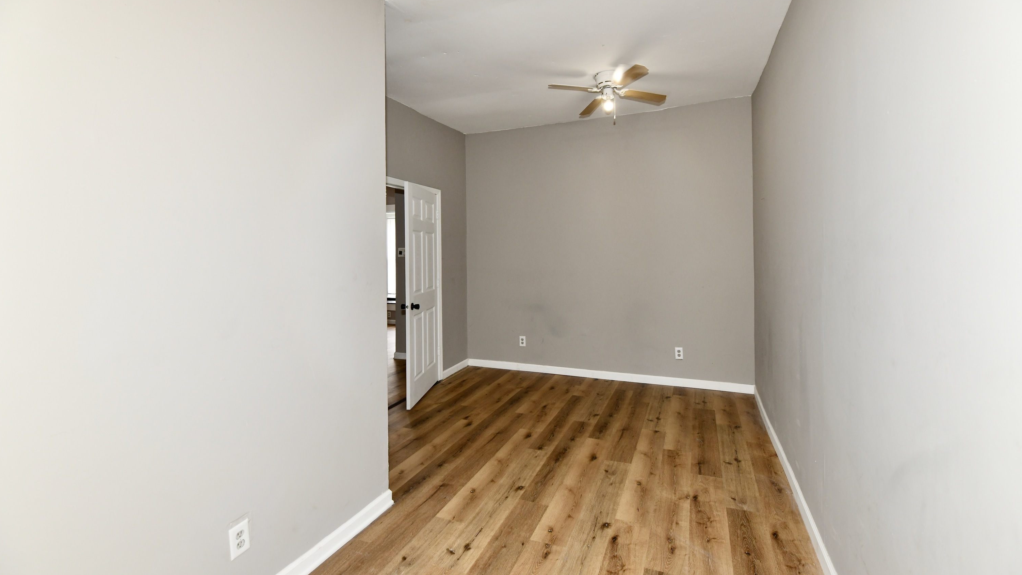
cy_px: 268
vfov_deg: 70.4
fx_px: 406
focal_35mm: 15
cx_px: 514
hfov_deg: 103.0
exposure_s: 1/60
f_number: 6.3
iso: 640
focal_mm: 14
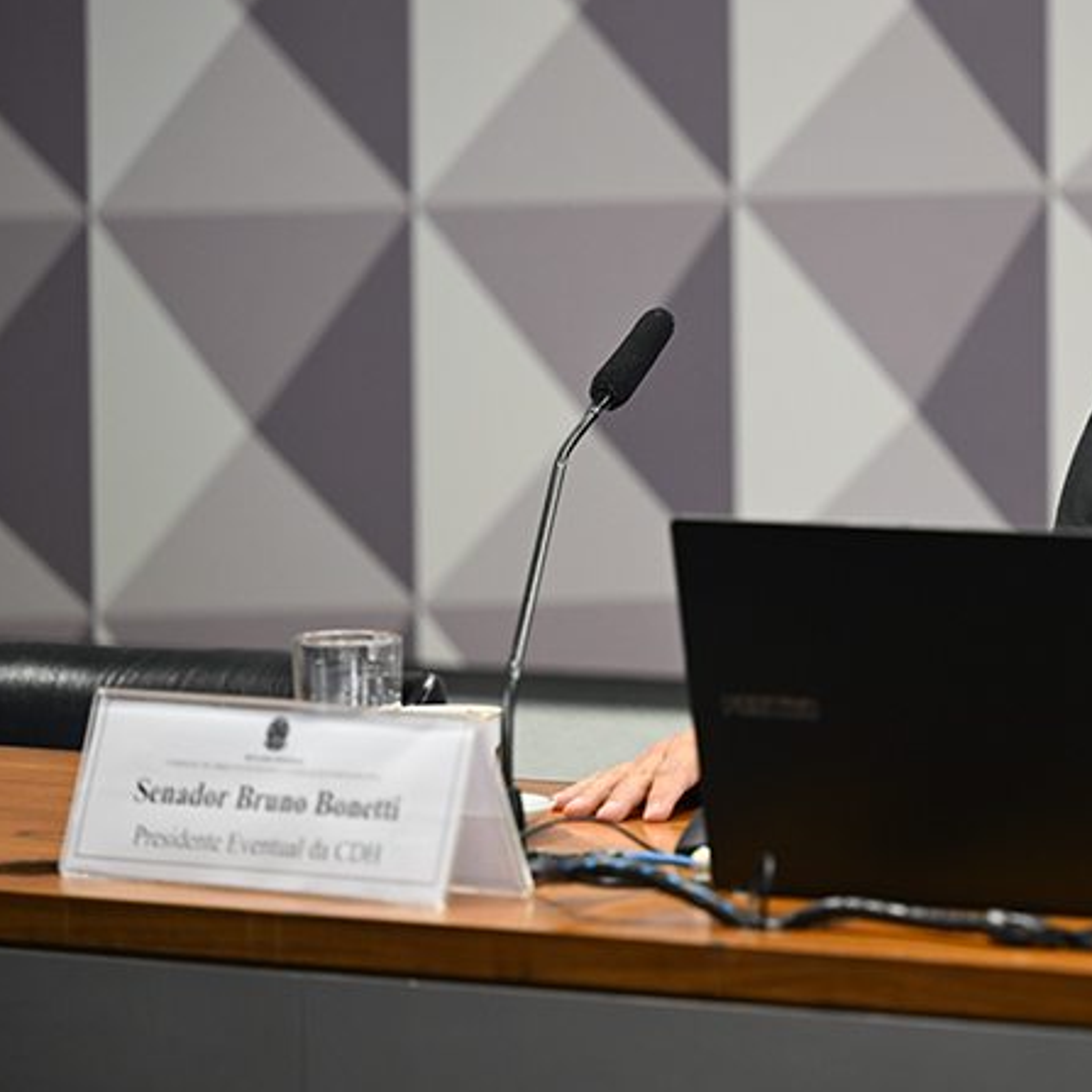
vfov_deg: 7.1
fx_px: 8744
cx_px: 943
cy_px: 403
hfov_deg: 7.1
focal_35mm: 245
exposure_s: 1/125
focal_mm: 150
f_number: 2.8
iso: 800
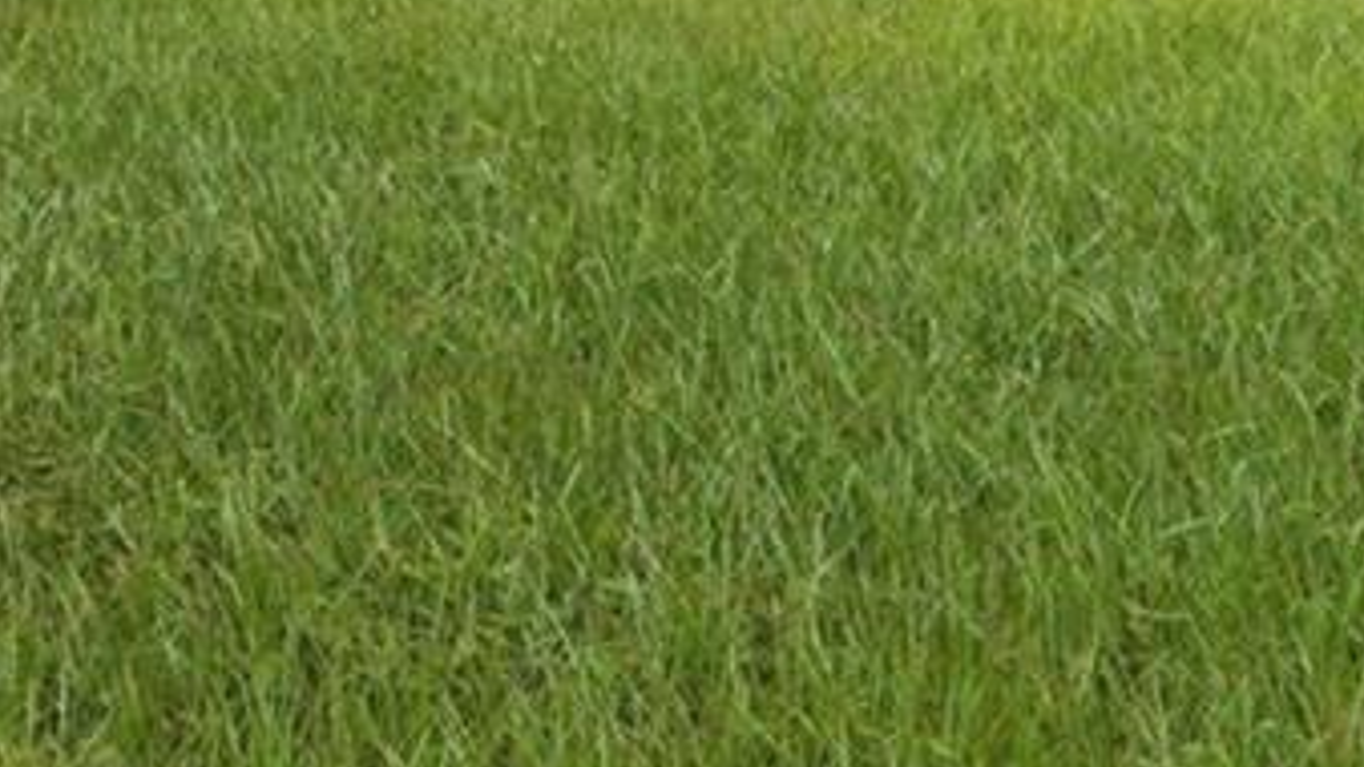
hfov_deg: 12.5
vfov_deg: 8.4
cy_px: -662
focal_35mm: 139
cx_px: -1816
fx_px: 5027
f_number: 18
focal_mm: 28
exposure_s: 1/30
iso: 125
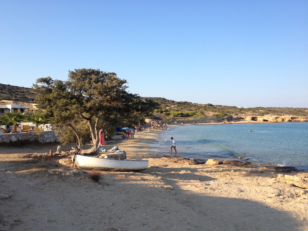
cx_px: 154
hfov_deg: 52.6
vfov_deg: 40.7
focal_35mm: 35
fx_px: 311
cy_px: 116
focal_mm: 4.28
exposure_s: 1/863
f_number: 2.4
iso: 50
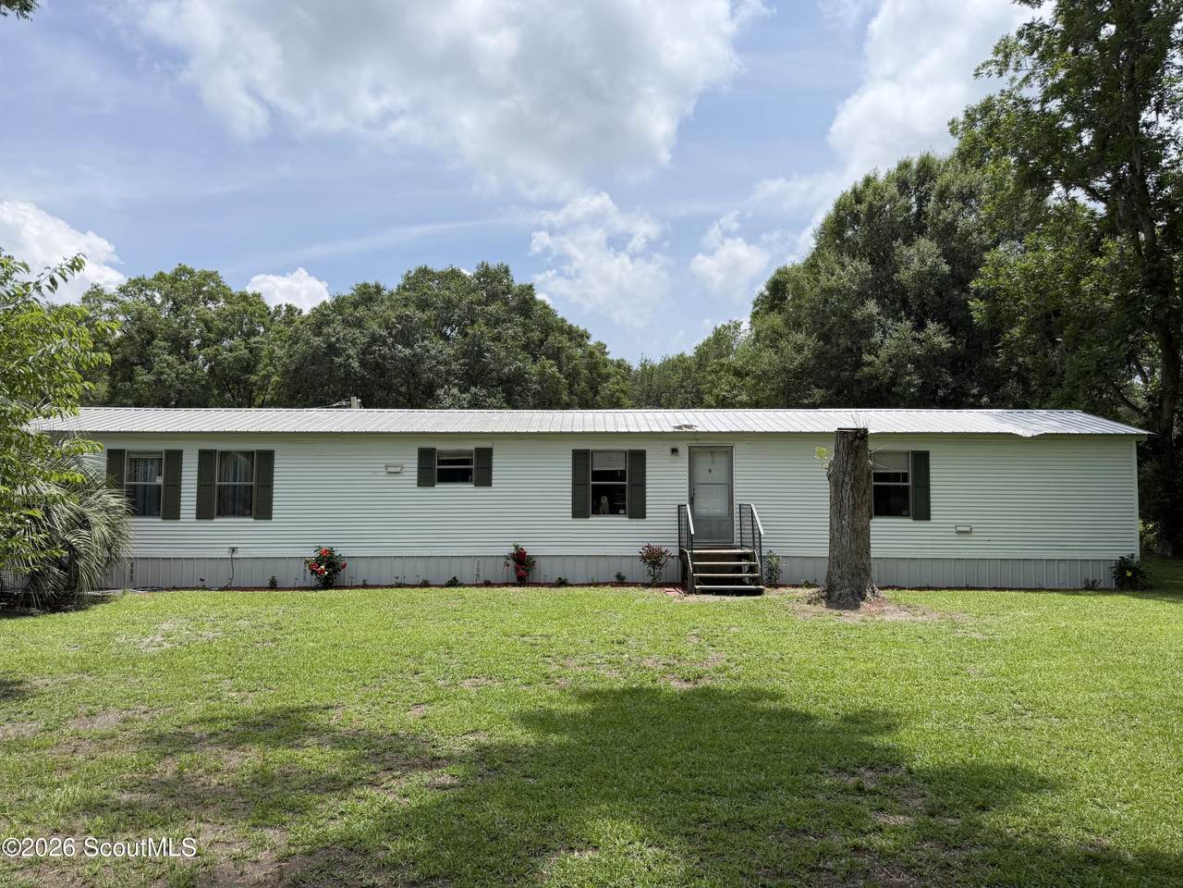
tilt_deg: +2.9
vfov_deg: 56.8
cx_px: 592
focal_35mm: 24
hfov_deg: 71.6
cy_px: 444
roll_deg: +0.3
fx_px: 820
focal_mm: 6.76
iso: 100
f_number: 1.78
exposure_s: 1/3759
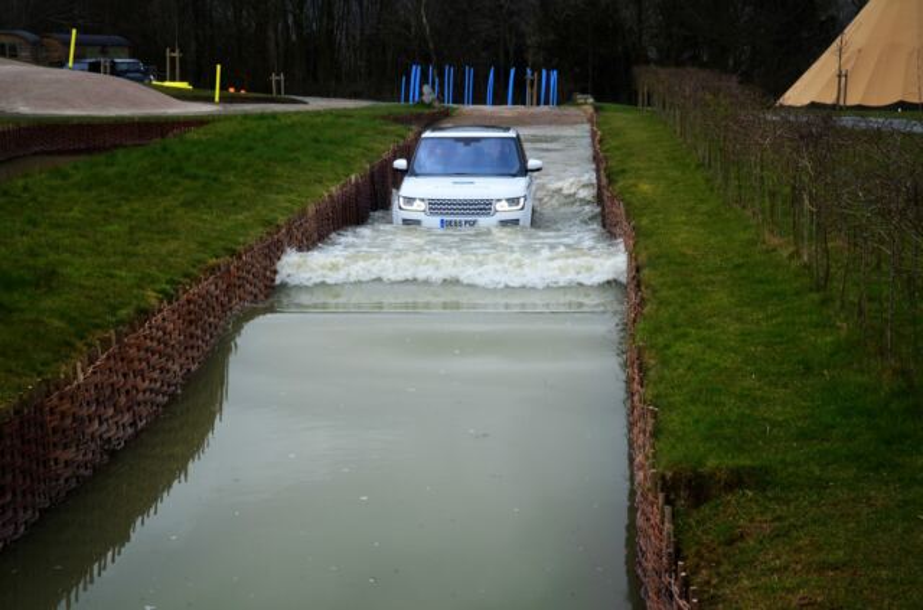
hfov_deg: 30.6
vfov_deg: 20.5
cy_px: 305
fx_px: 1688
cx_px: 462
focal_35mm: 66
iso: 200
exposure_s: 1/30
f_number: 13
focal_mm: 44
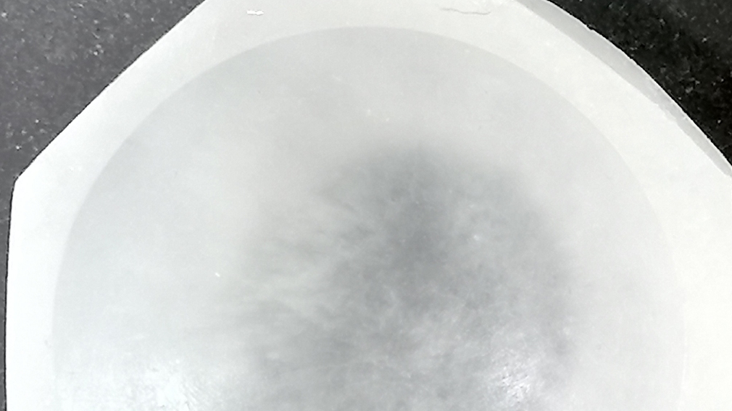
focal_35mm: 176
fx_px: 3416
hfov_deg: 12.0
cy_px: 342
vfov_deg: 6.9
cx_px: 842
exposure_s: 1/50
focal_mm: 4.75
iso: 64
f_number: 1.8
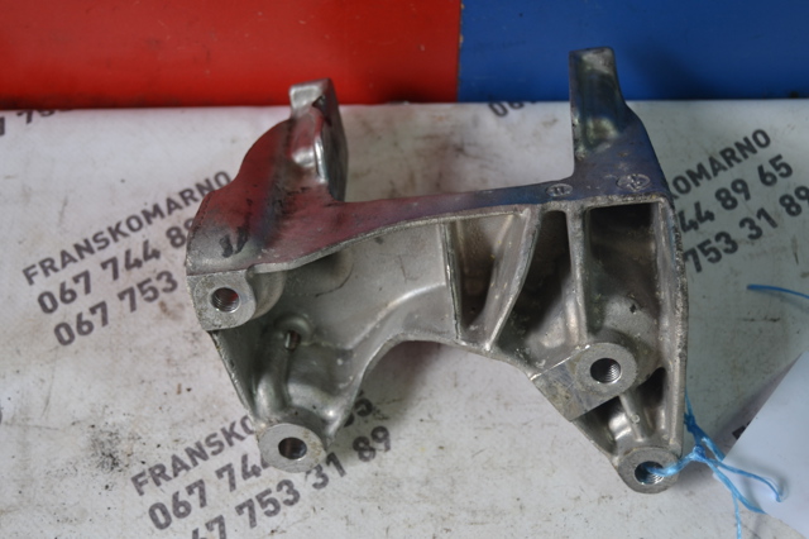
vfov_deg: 23.8
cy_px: 270
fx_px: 1280
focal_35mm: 57
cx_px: 404
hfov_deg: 35.1
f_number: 4.8
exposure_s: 1/80
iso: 400
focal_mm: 38
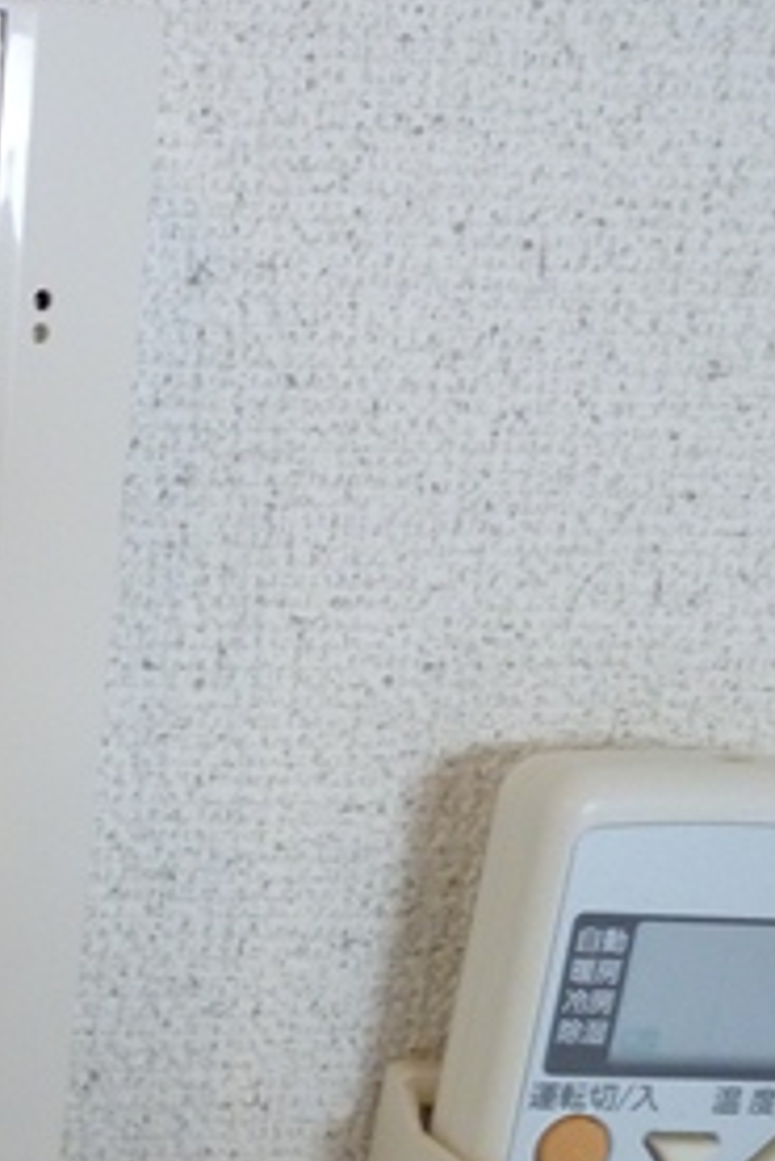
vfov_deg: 32.5
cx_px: -557
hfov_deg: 18.5
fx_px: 1935
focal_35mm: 60
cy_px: 922
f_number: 2.8
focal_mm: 4.5
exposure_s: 1/30
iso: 320
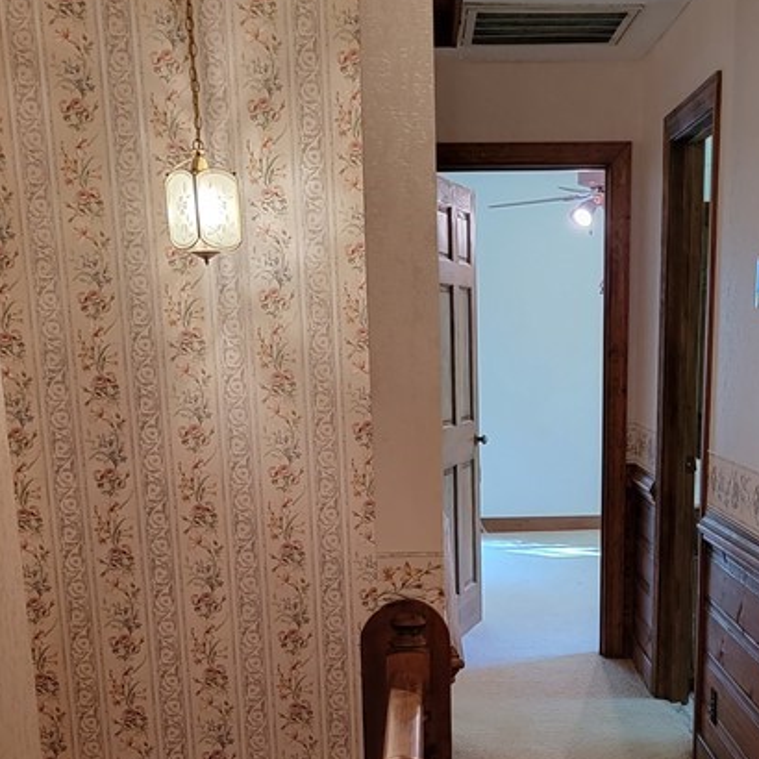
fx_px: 1315
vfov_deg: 30.8
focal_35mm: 53
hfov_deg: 31.8
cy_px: 683
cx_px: 544
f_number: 1.8
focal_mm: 6.7
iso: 400
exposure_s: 1/40
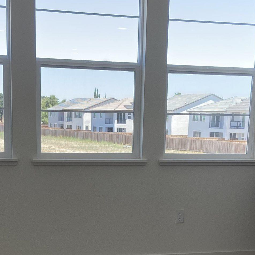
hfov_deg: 23.3
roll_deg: -1.8
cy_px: 242
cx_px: 111
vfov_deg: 22.6
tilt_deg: -12.7
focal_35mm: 74
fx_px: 617
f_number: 1.8
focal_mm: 4.25
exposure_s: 1/178
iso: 32
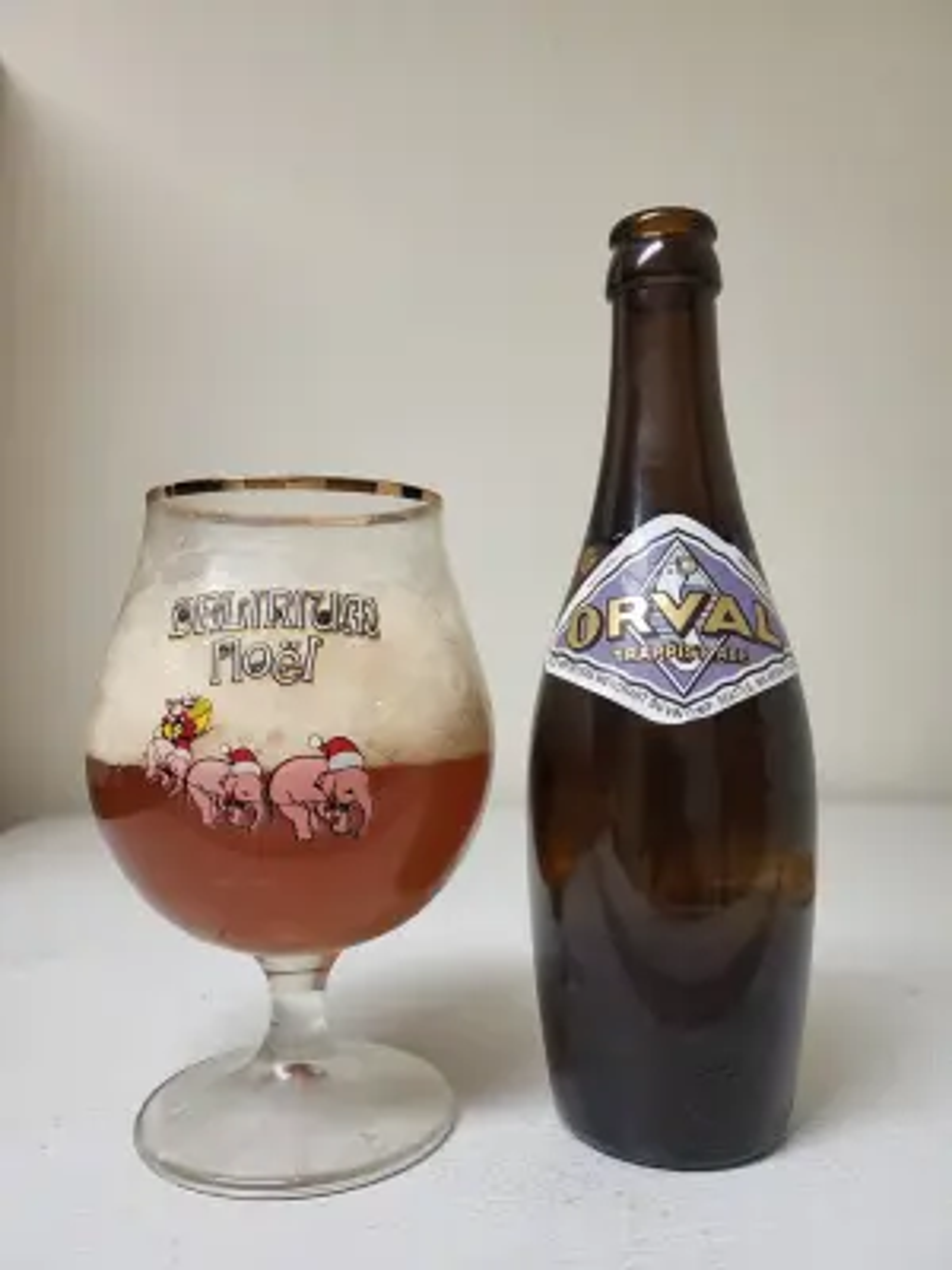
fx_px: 953
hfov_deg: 53.1
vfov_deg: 67.3
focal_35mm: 26
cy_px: 635
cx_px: 476
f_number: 1.8
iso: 320
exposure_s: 1/120
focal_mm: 5.4
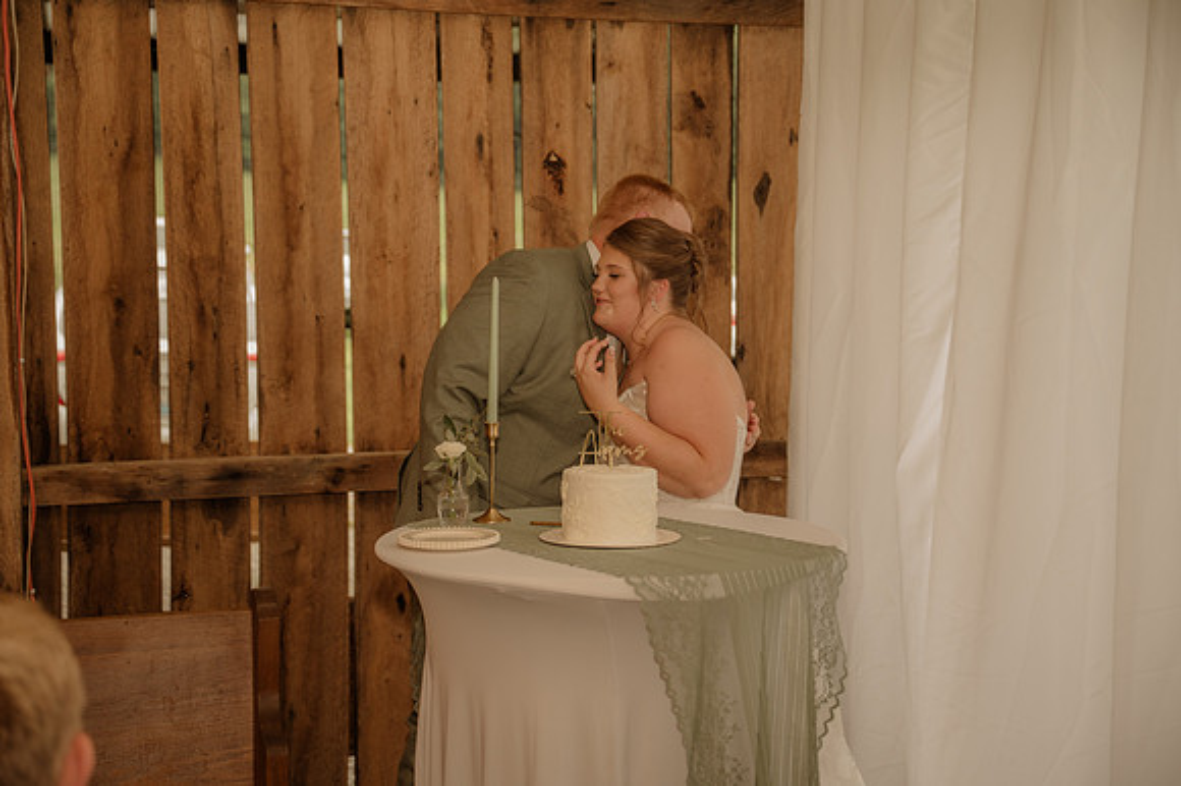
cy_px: 393
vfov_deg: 25.5
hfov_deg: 37.5
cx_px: 590
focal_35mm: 53
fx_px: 1738
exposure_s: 1/200
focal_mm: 53
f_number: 3.2
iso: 500
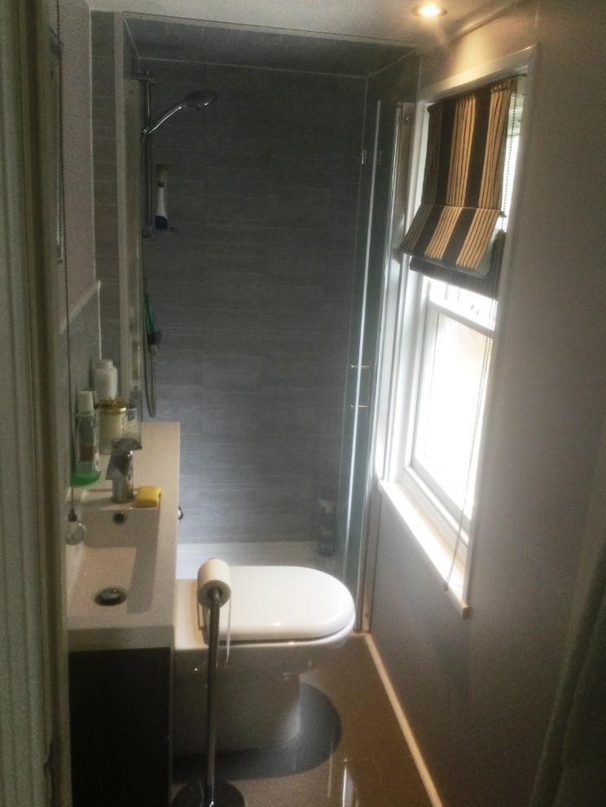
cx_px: 300
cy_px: 401
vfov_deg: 56.8
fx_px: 747
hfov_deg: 44.2
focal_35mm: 32
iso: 40
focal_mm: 3.3
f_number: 2.4
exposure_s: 1/33
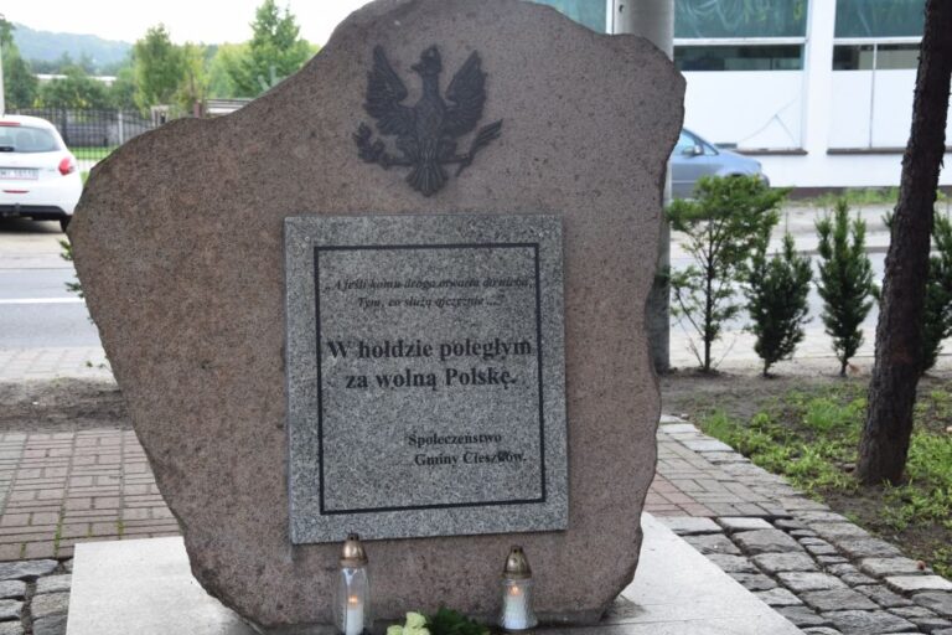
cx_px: 476
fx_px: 1666
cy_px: 318
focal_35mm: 63
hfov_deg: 31.9
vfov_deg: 21.6
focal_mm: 42
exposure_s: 1/160
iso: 400
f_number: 6.3
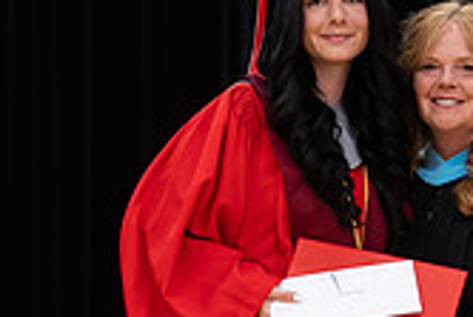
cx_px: 339
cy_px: 392
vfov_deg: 3.5
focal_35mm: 395
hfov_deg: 5.2
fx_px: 5194
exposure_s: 1/200
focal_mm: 85
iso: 1000
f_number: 2.8
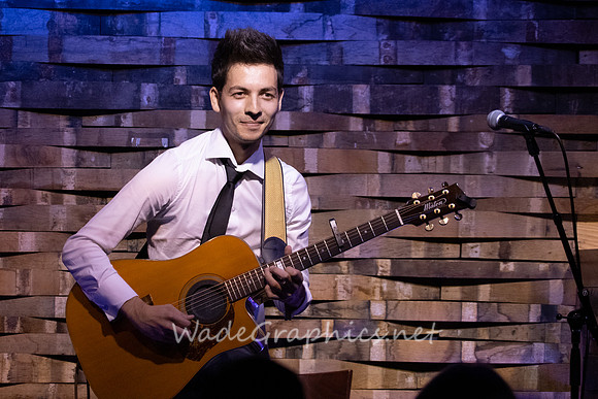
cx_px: 256
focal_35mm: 281
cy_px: 159
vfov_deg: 4.9
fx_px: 4666
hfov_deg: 7.3
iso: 6400
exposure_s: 1/200
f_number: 6.3
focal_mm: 233
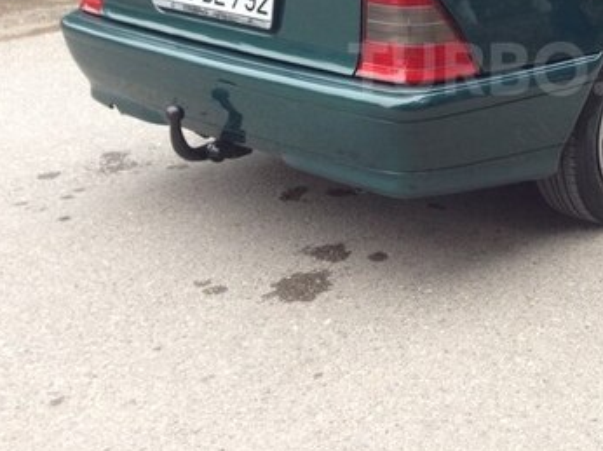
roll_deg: -1.3
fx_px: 1097
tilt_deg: -11.3
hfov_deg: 29.6
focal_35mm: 63
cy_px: 69
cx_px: 526
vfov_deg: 22.8
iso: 64
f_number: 2.4
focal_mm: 4.12
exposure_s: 1/40
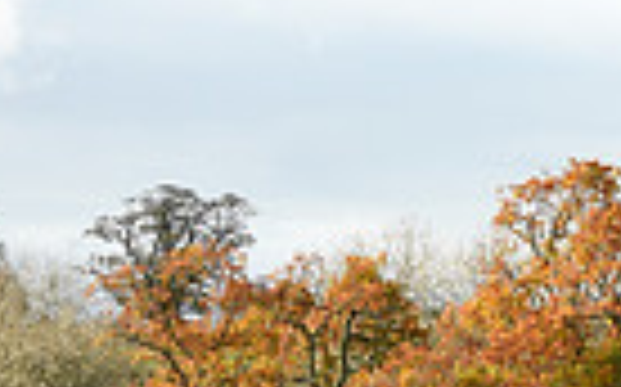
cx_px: 1238
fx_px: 6511
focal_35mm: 385
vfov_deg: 3.4
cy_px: 518
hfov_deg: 5.4
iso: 160
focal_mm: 90
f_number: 3.2
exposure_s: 1/1000
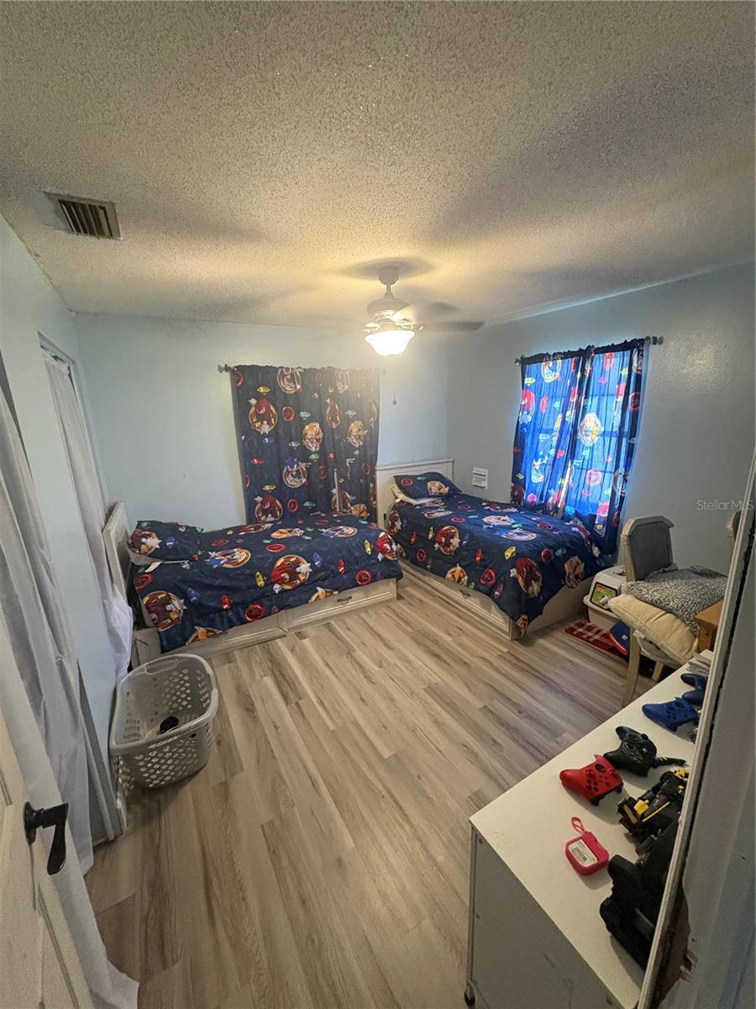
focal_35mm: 14
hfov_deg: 85.7
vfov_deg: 102.1
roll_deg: +2.4
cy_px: 504
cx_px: 378
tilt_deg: -13.7
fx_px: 408
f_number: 2.2
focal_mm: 2.22
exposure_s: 1/60
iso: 800
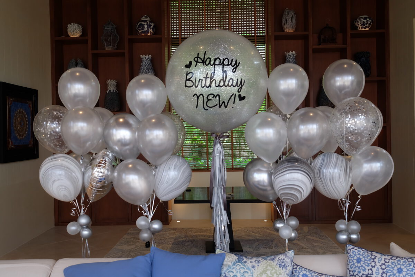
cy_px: 138
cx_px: 208
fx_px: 415
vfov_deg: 36.9
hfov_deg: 53.1
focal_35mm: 36
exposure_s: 1/30
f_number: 4
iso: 320
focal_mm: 24
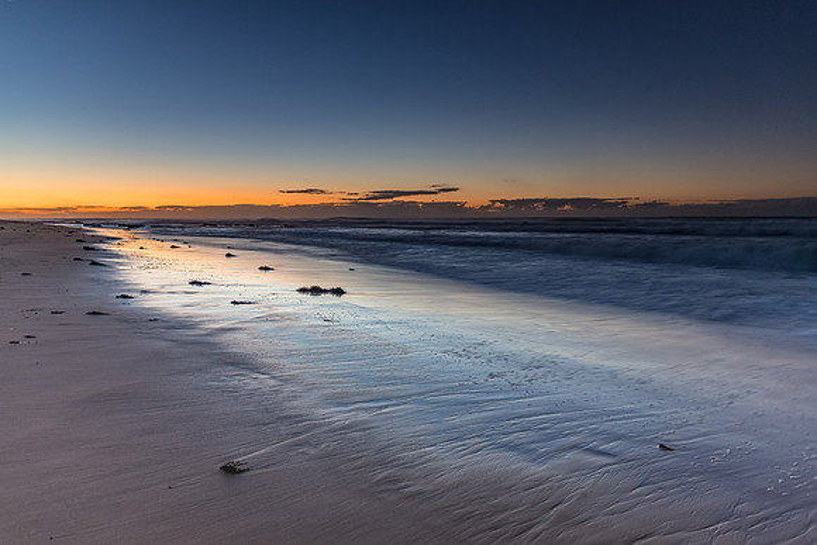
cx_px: 408
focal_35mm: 24
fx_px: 553
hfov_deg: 72.9
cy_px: 272
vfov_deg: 52.5
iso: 400
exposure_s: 1.6
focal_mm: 16
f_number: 3.2
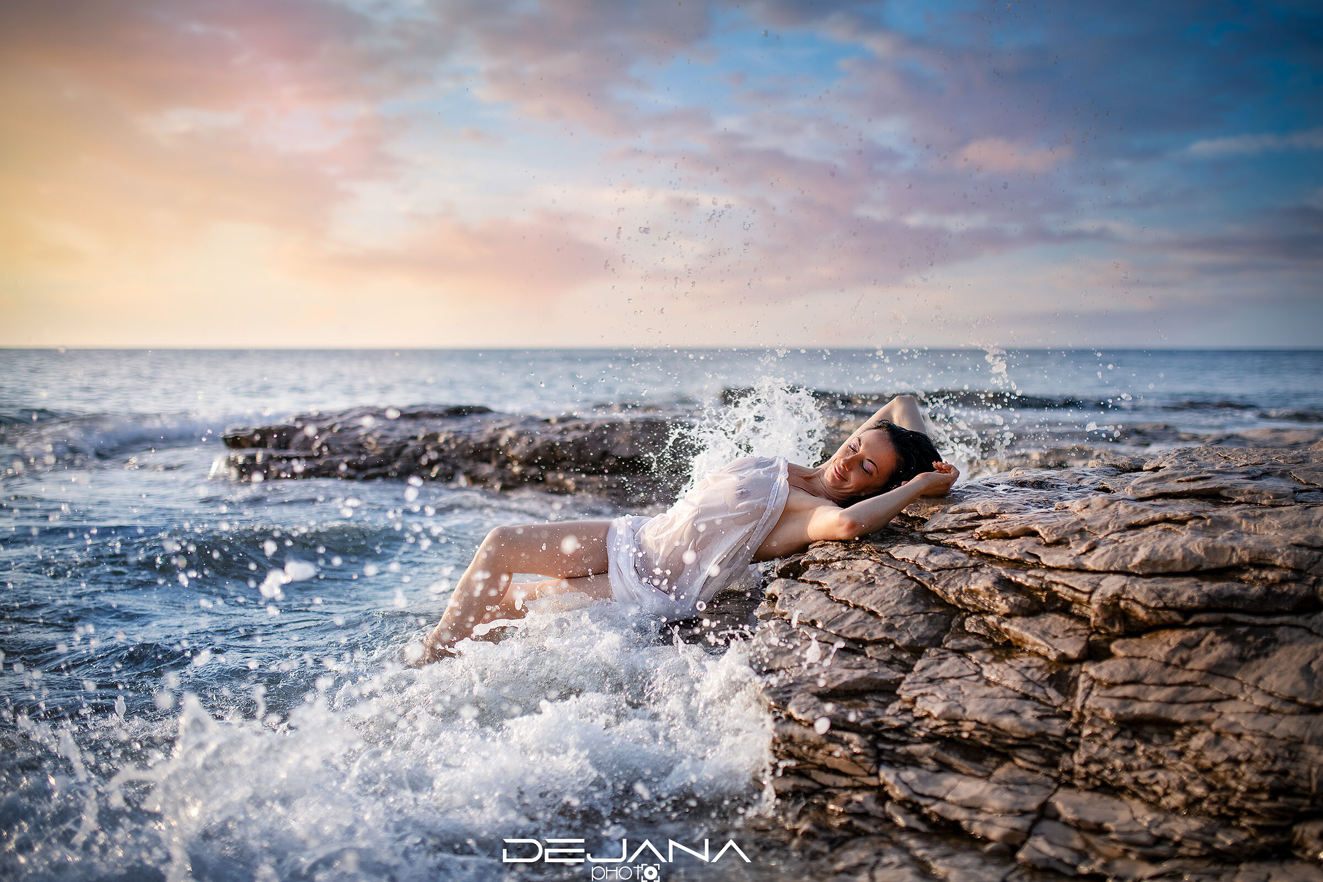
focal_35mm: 35
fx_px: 1286
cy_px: 441
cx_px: 662
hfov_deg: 54.4
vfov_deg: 37.9
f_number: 1.8
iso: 100
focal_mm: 35
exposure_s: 1/4000
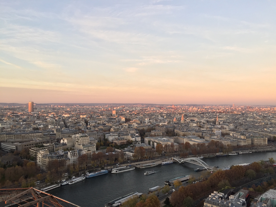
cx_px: 138
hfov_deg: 61.7
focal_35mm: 29
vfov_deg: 48.2
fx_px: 231
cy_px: 104
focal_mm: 4.15
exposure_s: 1/100
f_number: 2.2
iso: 32
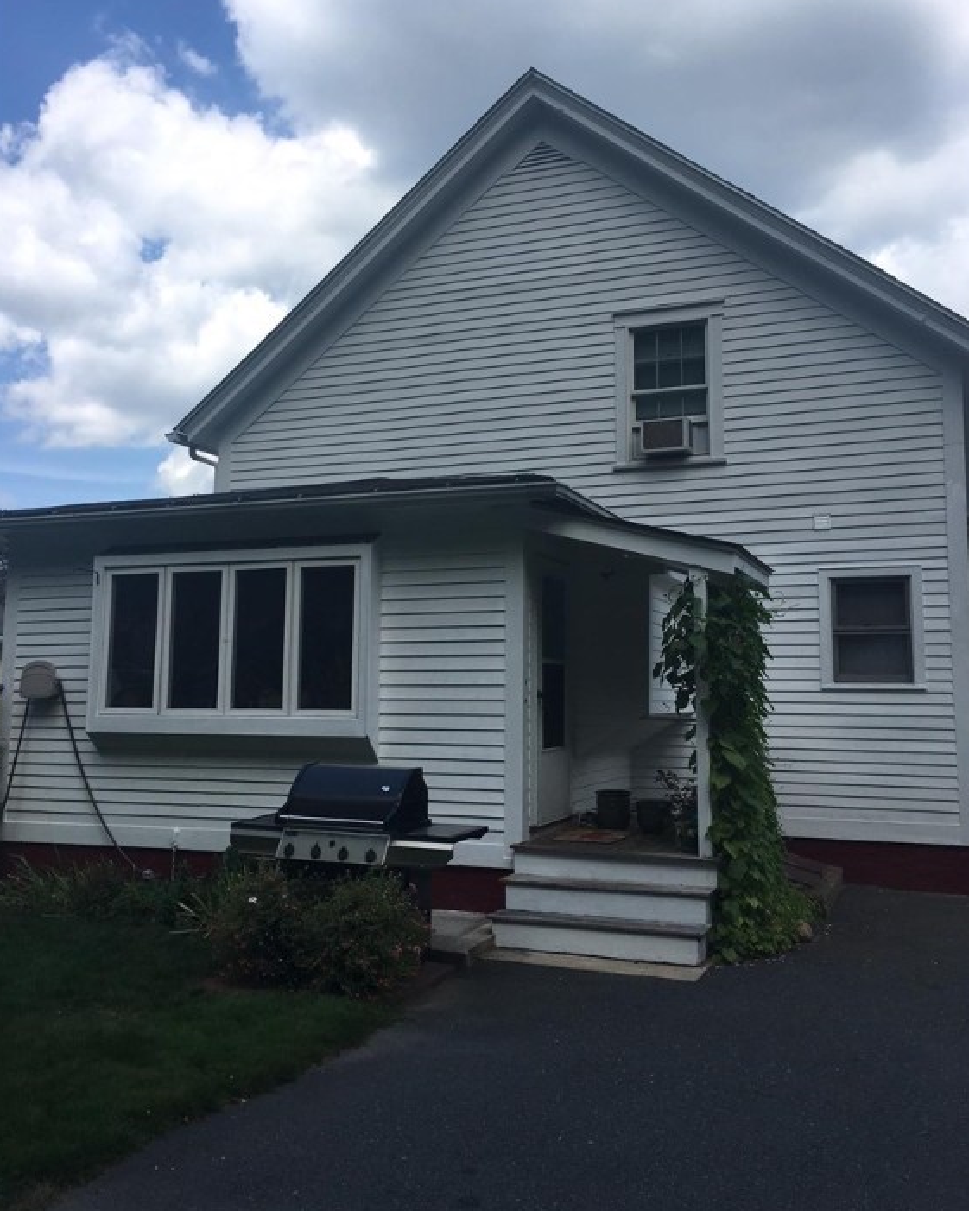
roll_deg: -0.4
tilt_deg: +6.4
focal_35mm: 31
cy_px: 563
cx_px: 487
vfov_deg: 57.1
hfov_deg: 47.1
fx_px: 1111
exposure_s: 1/1479
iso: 25
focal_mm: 4.15
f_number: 2.2
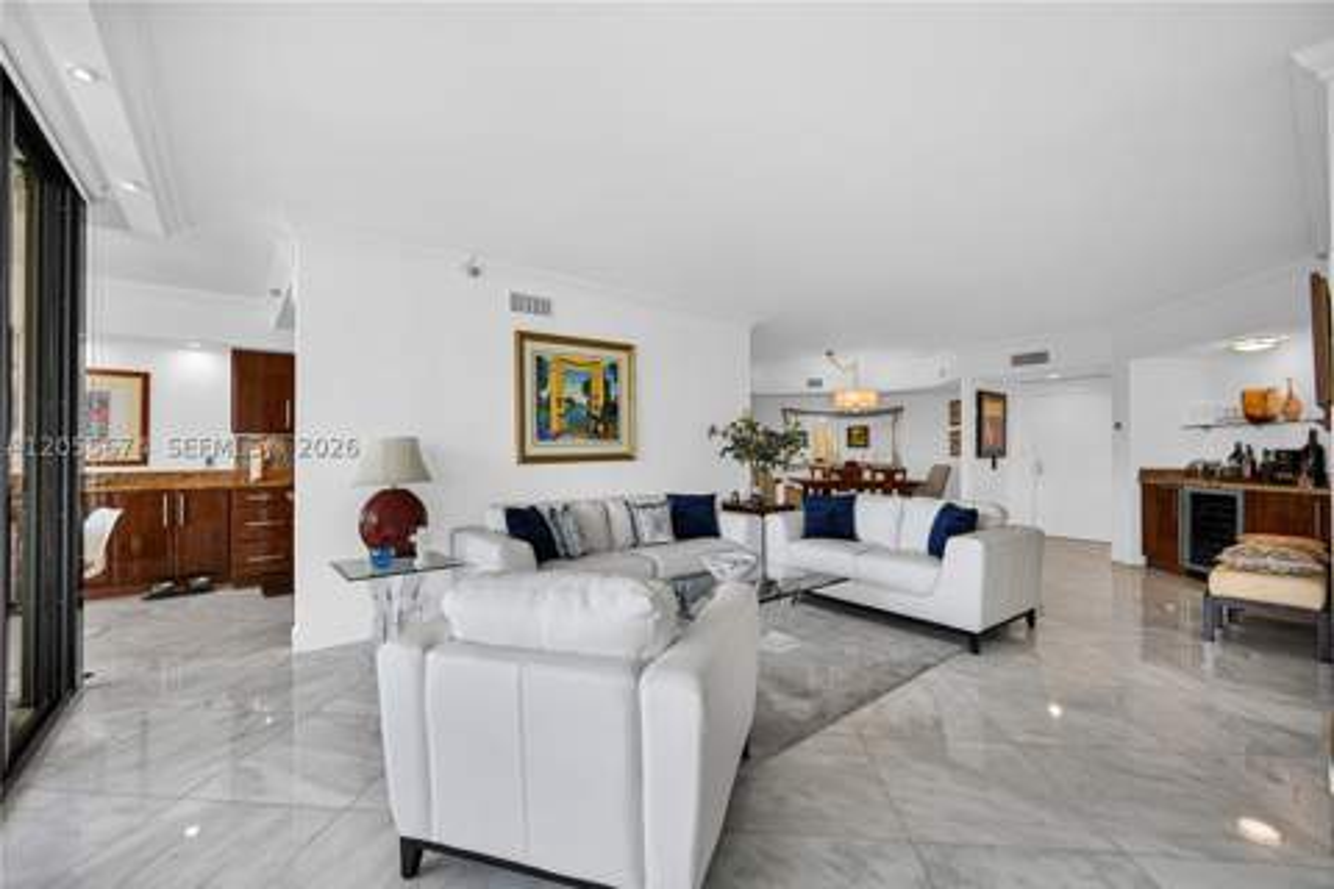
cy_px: 444
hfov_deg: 104.3
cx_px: 667
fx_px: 519
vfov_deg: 81.2
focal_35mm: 14
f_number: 4
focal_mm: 14
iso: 100
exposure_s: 1/15
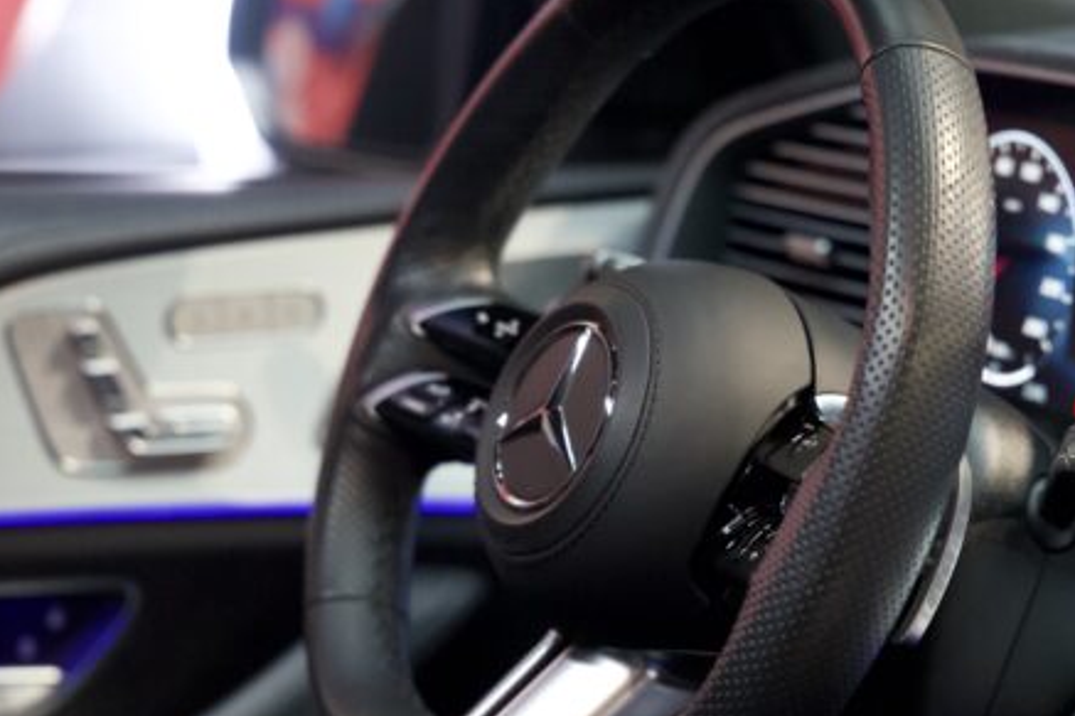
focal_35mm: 123
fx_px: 3671
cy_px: 423
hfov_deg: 16.6
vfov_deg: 11.1
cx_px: 647
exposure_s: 1/80
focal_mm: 70
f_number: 2.8
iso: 3200
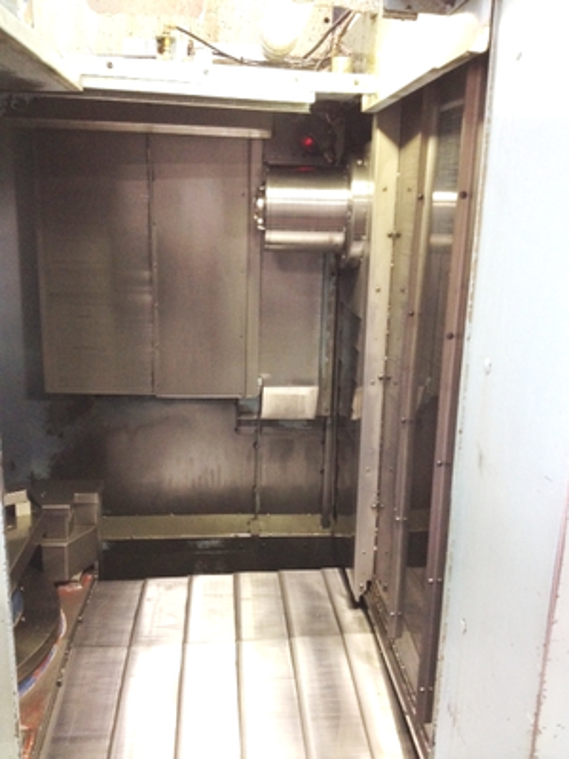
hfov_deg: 40.7
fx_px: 767
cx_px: 284
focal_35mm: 35
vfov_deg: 52.6
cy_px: 380
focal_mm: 4.28
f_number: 2.4
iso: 250
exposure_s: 1/20
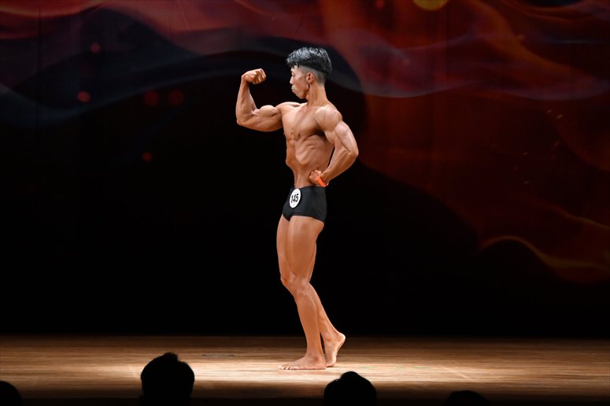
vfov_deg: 6.1
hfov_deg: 9.2
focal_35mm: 225
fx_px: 3811
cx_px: 305
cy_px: 203
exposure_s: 1/400
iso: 3200
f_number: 5.6
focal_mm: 150
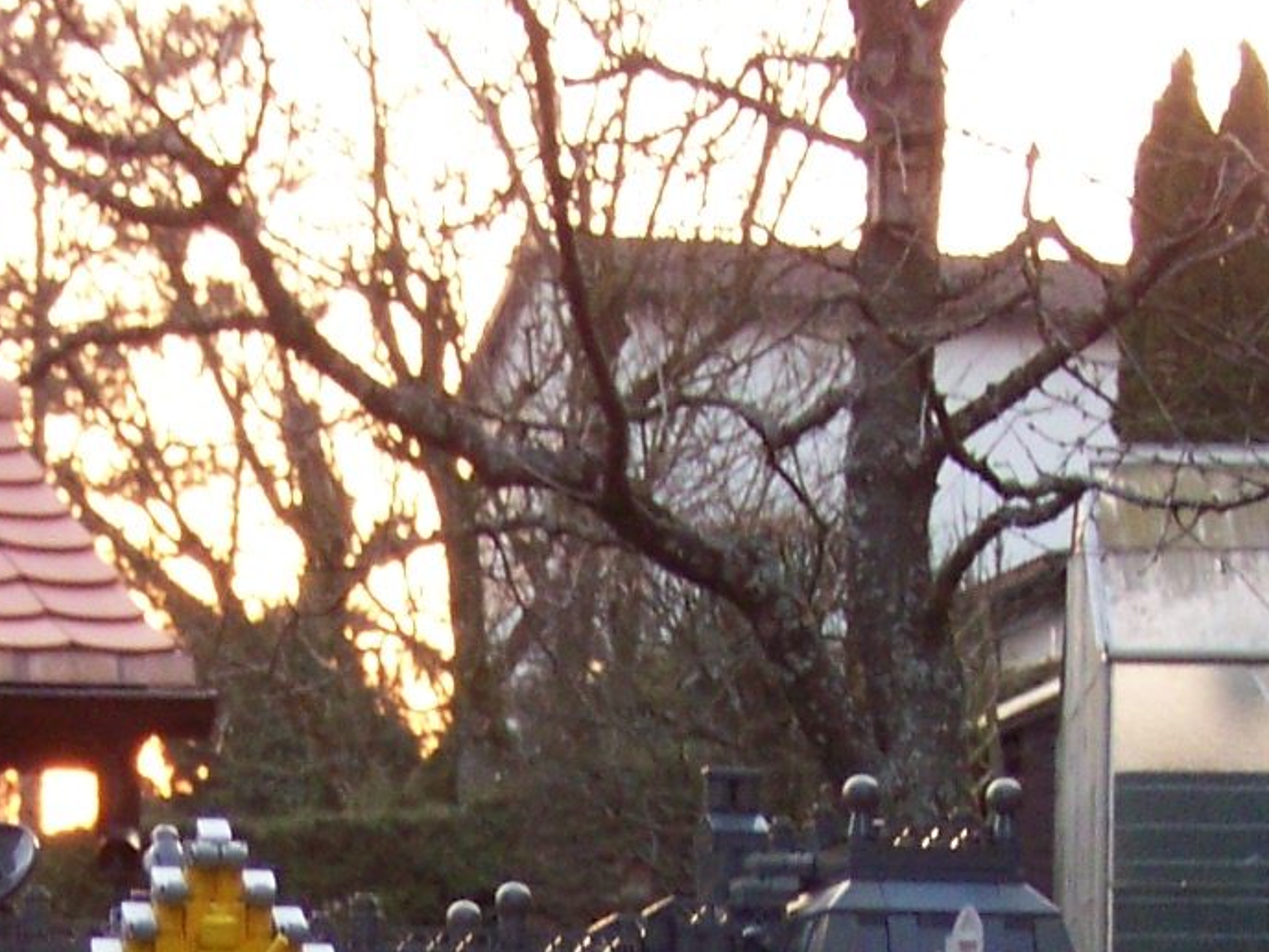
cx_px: 358
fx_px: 5939
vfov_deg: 9.0
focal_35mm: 162
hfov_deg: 12.2
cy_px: 1389
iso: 125
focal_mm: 7.2
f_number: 2.8
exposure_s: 1/60
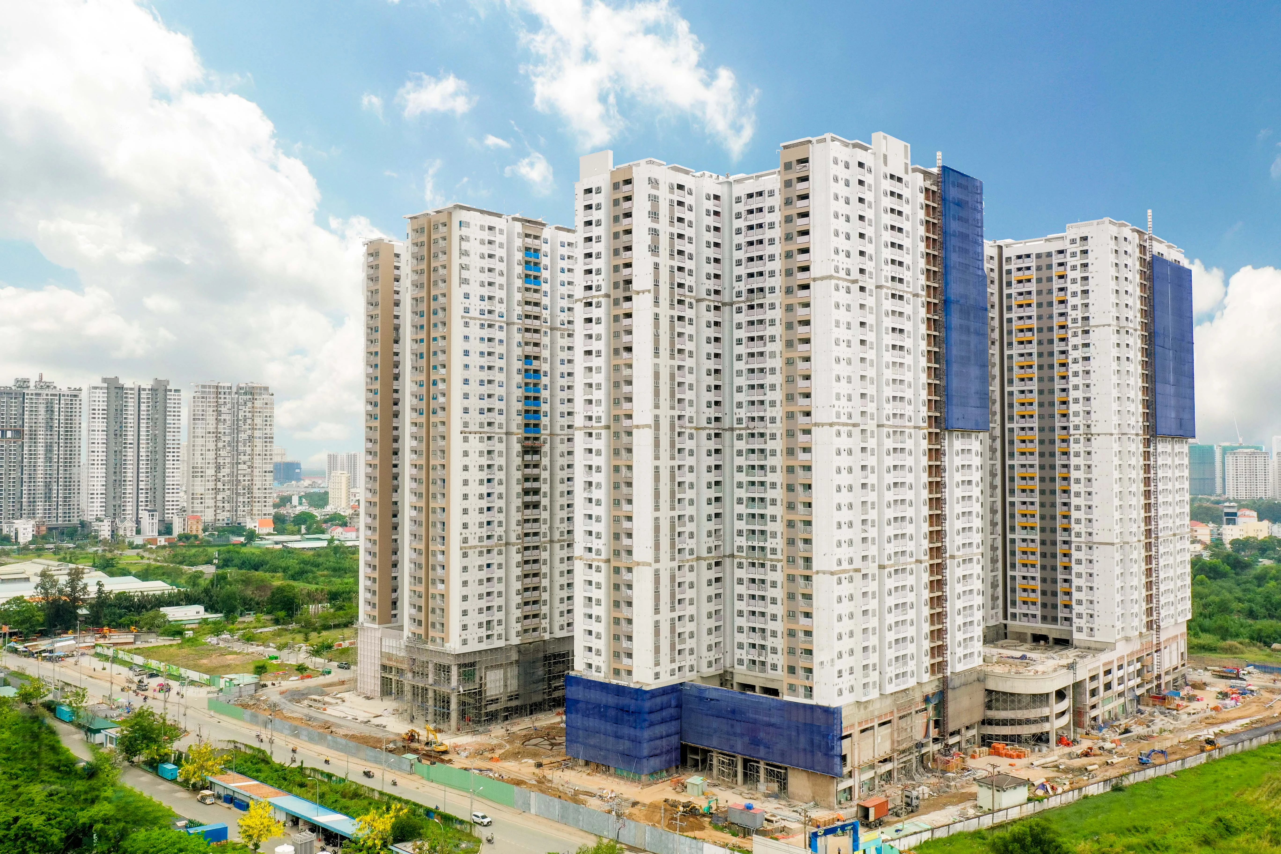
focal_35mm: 28
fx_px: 996
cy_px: 427
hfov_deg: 65.5
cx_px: 640
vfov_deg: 46.4
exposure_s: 1/500
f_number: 6.3
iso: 100
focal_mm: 10.26
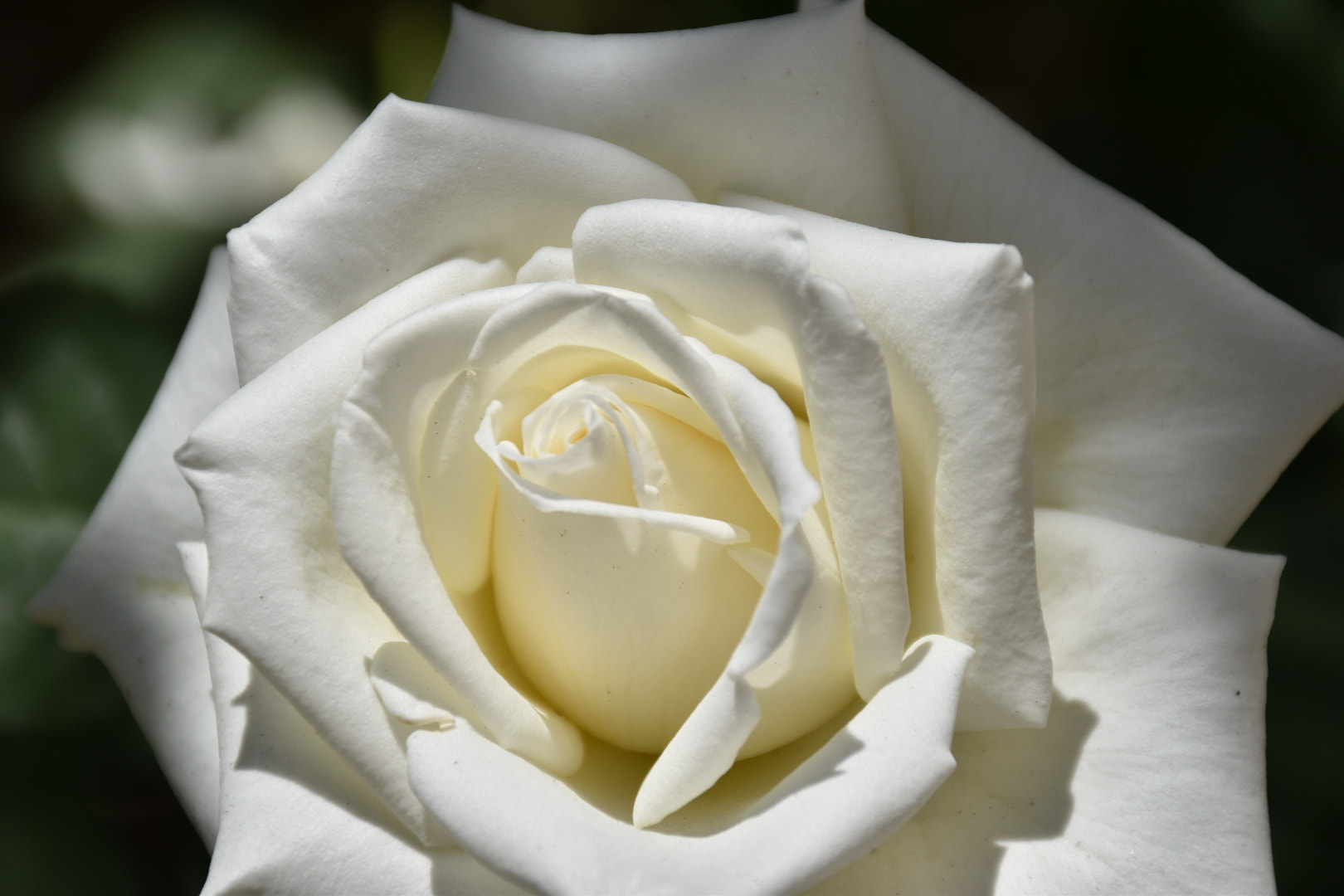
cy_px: 448
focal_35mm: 210
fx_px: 7839
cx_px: 672
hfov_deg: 9.8
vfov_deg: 6.5
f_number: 8
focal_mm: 140
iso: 200
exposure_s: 1/1600
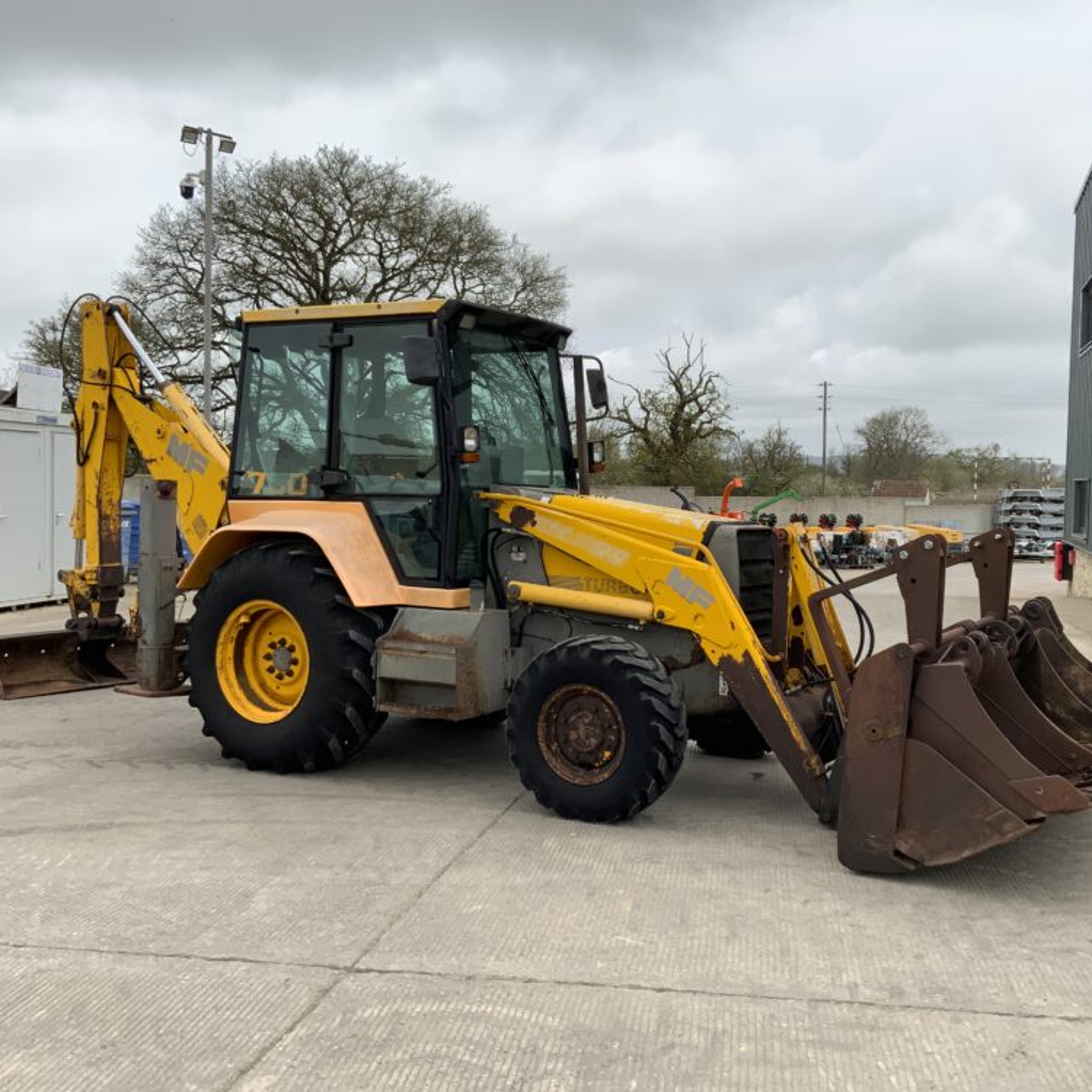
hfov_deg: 46.9
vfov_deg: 47.2
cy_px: 539
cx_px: 667
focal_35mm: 35
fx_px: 1249
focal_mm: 3
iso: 16
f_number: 1.8
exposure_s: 1/709
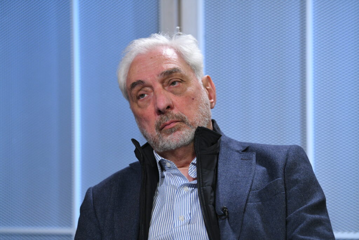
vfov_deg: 9.5
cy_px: 120
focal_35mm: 145
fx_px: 1446
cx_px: 180
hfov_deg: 14.2
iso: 2500
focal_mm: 145
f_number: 3.5
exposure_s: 1/200
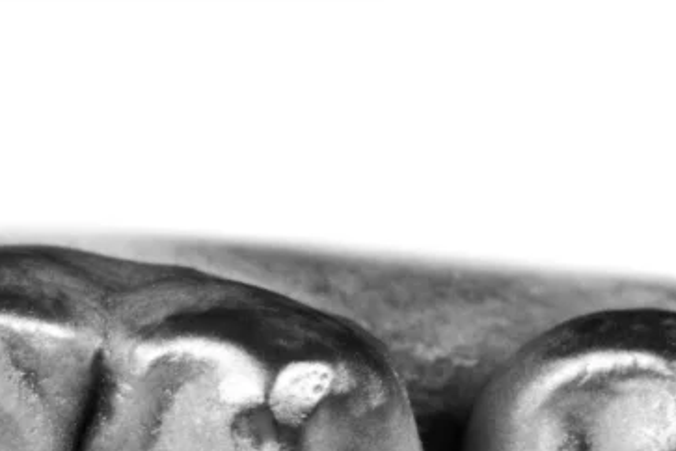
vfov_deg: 4.6
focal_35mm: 296
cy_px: 616
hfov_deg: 6.9
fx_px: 5558
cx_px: -272
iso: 2000
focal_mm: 105
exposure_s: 1/125
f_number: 51
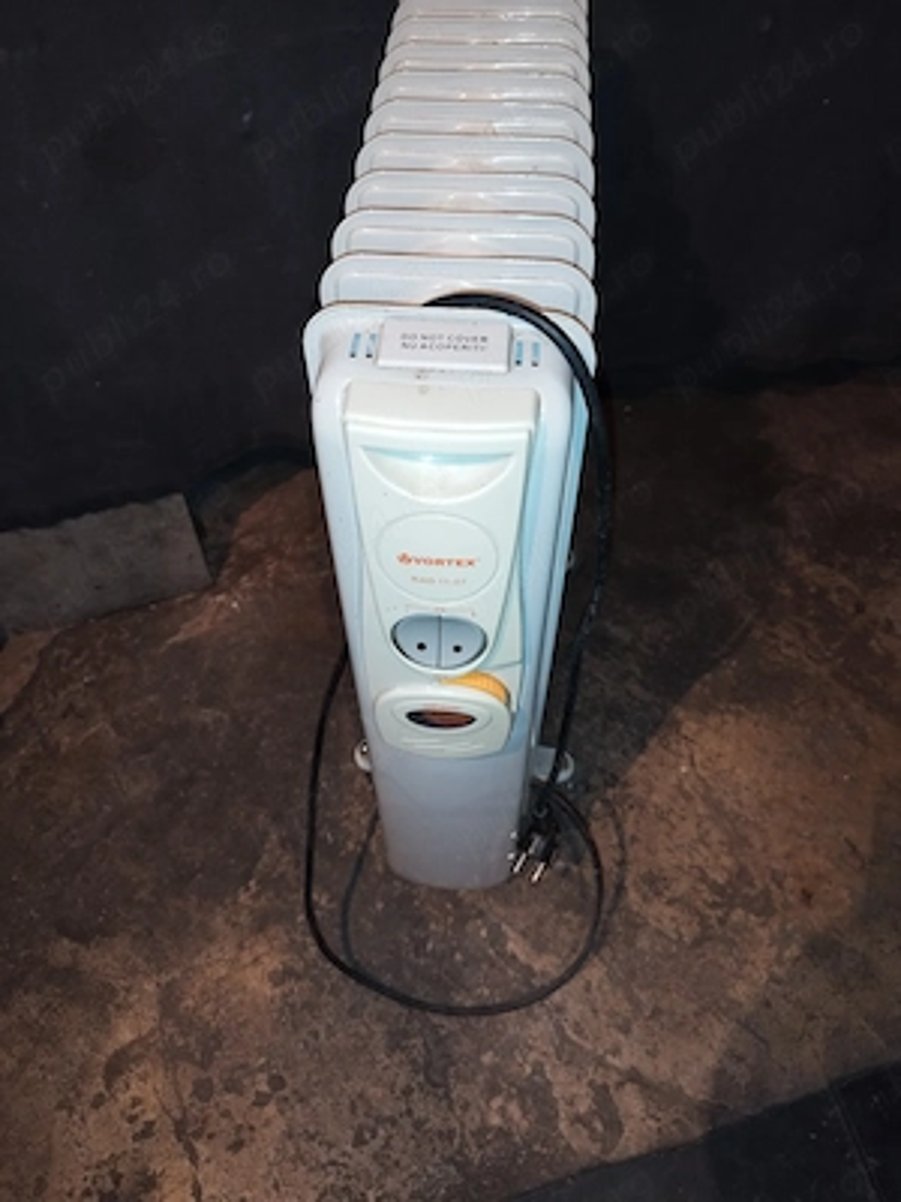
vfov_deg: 71.6
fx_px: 833
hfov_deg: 56.8
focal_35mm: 24
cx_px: 450
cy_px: 601
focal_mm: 5.89
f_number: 1.89
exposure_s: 1/33.3
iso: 720
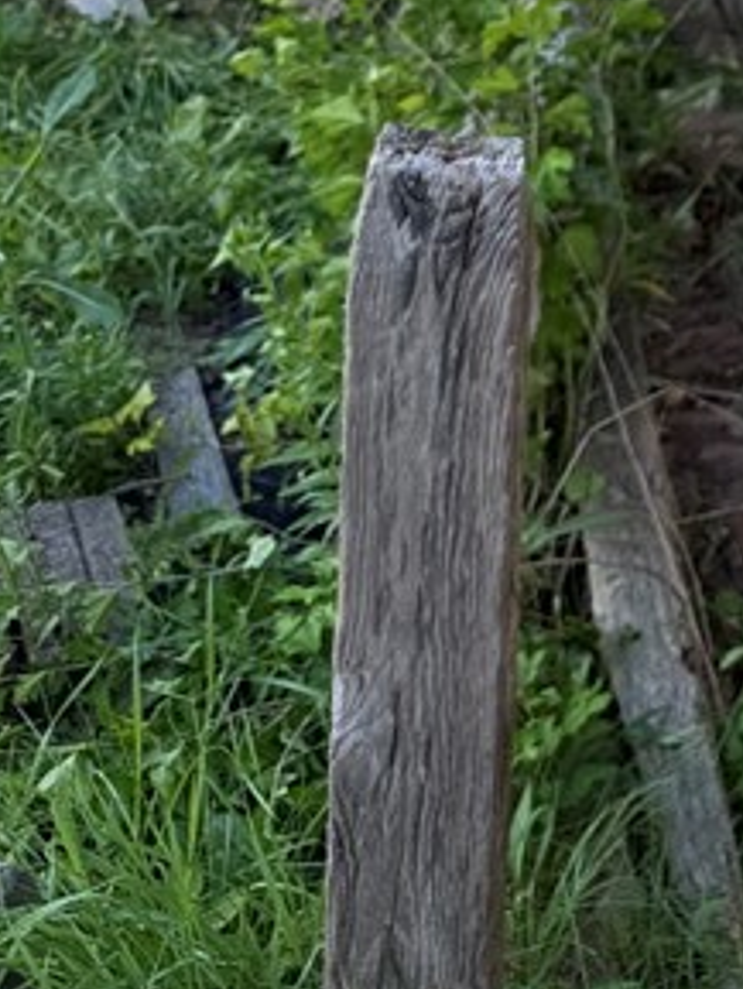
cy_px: -527
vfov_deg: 19.7
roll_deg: +0.8
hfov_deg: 15.4
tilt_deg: -7.2
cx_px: 1250
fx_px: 2431
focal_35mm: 85
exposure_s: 1/622
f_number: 1.78
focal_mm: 6.76
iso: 80
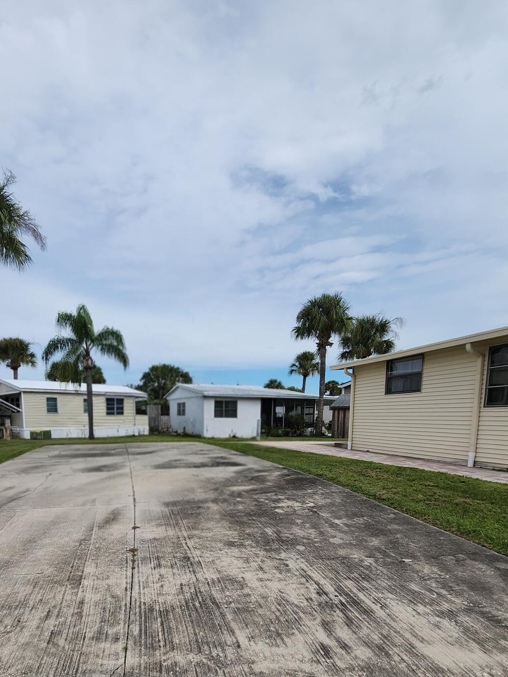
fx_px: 372
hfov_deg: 67.5
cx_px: 187
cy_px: 482
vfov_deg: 80.1
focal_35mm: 19
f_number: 2.2
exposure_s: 1/5000
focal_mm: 2.2
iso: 50
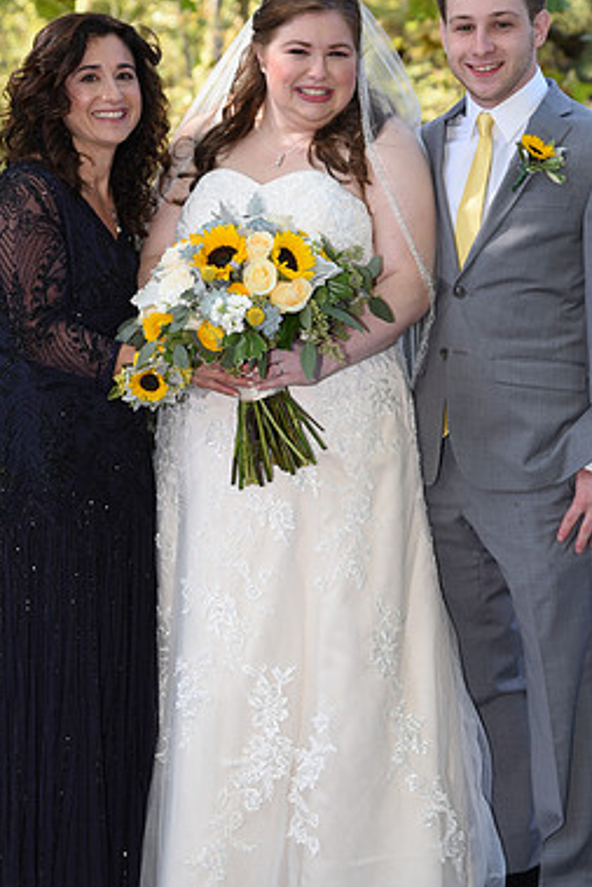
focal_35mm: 101
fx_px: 2489
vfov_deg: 20.2
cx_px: 287
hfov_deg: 13.6
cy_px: 421
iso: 400
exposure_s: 1/200
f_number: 4.5
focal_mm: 66
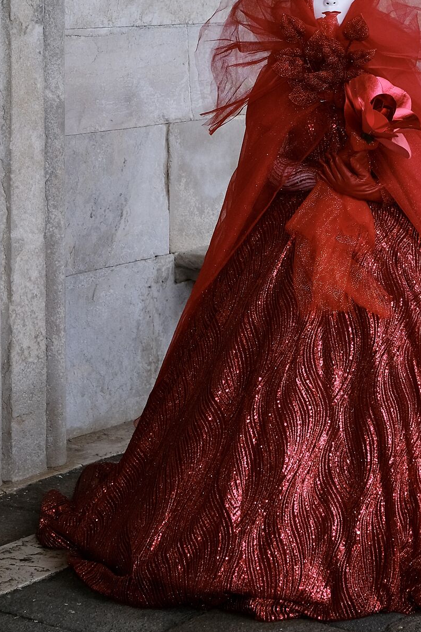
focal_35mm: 82
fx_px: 1438
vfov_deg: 24.0
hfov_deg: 16.6
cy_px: 49
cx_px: 255
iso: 320
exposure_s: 1/250
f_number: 2.8
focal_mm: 27
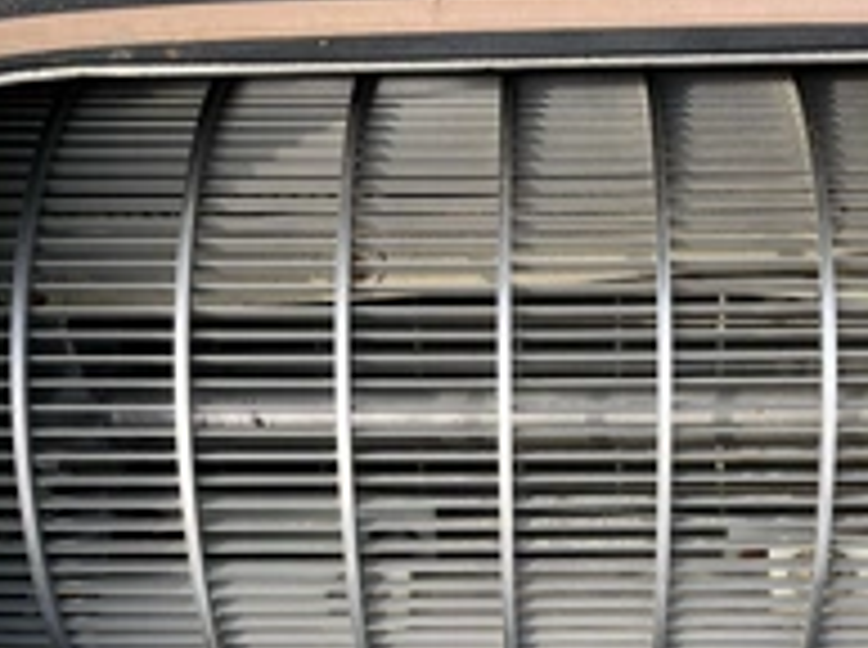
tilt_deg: -49.4
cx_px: 513
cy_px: 536
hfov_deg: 35.5
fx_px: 1352
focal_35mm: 54
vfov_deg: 26.4
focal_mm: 5.1
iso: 50
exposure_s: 1/361
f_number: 1.6
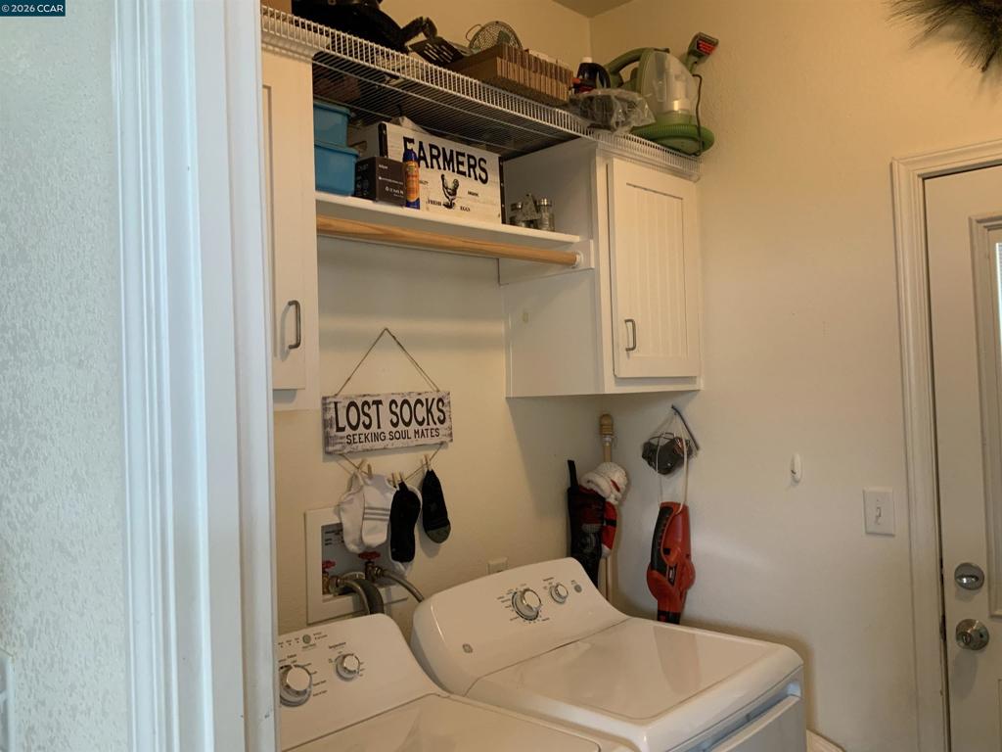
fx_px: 839
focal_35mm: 29
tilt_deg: +0.2
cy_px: 376
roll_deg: +2.7
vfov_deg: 48.2
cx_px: 501
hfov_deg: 61.7
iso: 125
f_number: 1.8
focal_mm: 3
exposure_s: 1/60
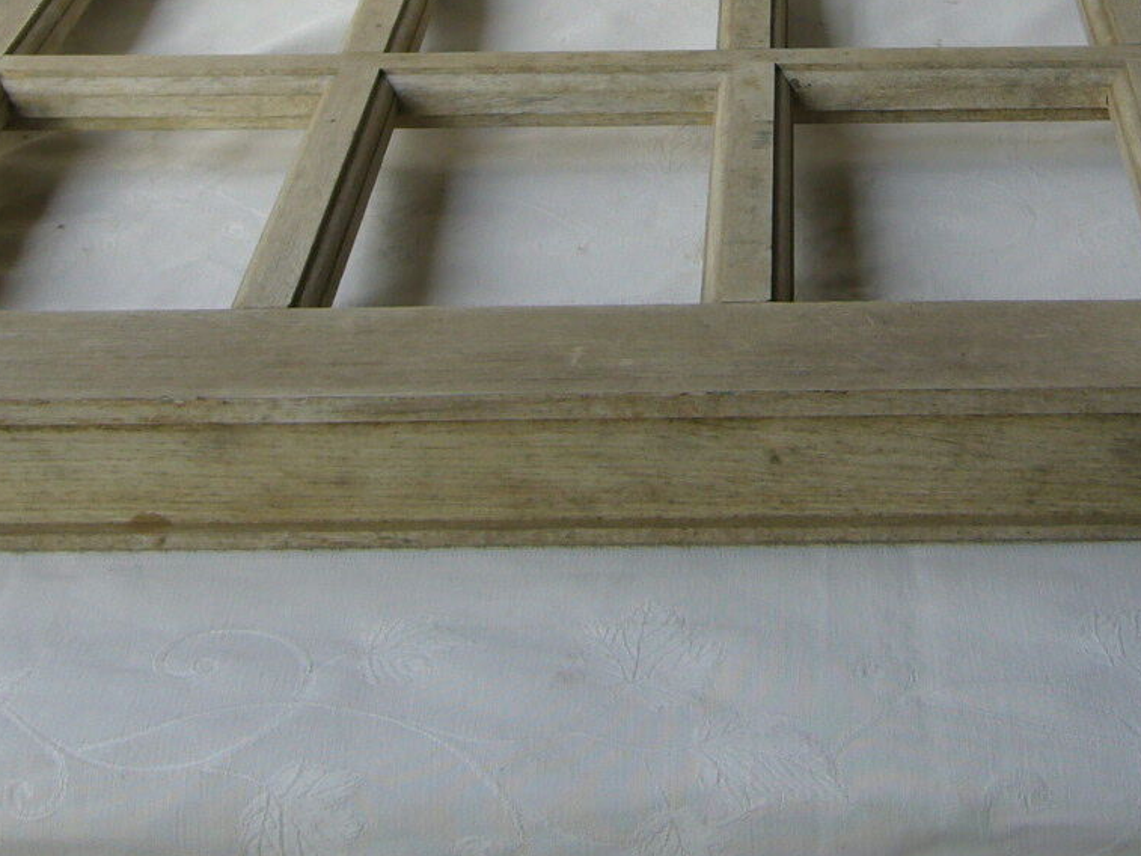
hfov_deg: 26.2
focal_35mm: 74
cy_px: 39
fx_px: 2440
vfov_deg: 19.4
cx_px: 764
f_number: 2.8
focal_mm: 5.8
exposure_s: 1/200
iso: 80
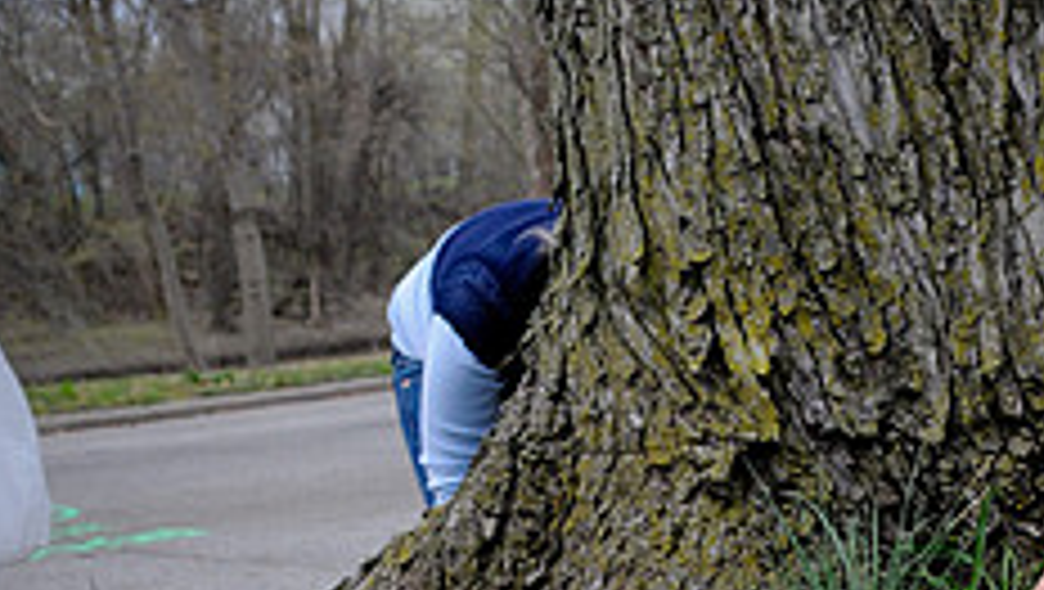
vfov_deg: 12.7
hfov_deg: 21.5
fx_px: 2605
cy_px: 646
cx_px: 1138
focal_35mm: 94
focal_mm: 24
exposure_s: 1/125
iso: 200
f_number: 6.3
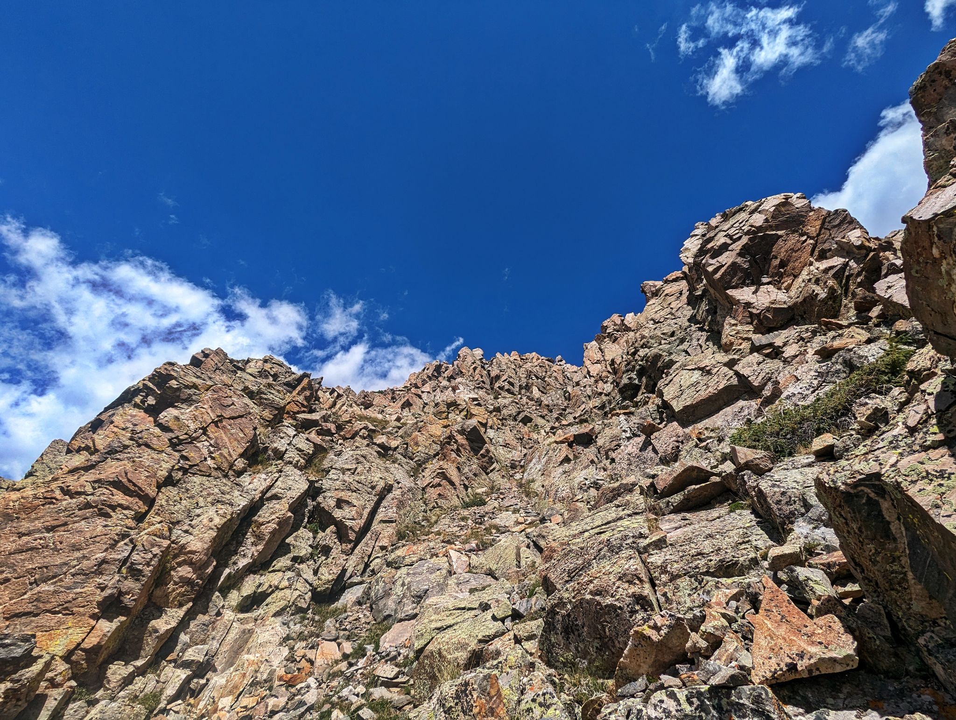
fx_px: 442
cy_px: 360
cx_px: 478
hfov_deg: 94.4
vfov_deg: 78.2
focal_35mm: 16
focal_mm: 2.35
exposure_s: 1/2817
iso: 50
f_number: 2.2
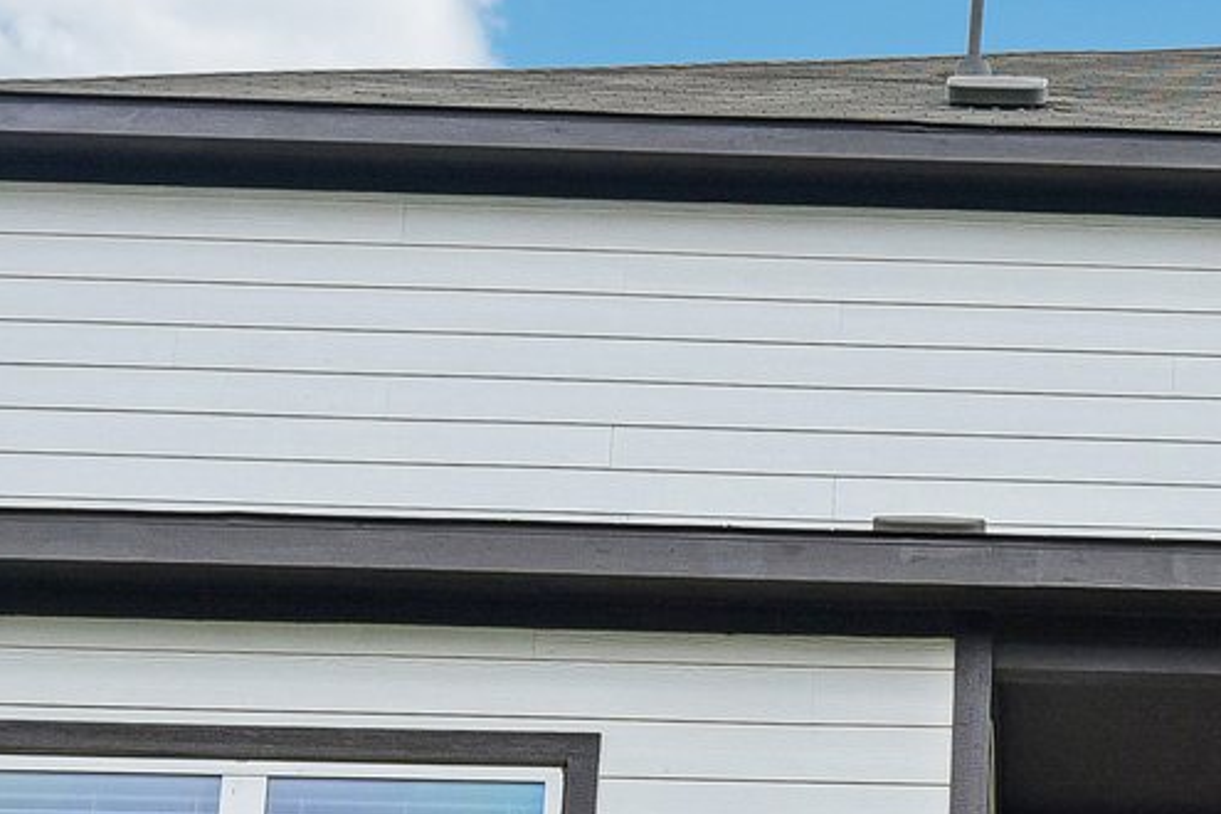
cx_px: 1320
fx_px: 4070
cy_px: 889
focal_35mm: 120
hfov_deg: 16.6
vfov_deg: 11.3
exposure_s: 1/500
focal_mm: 29
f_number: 8
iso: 400
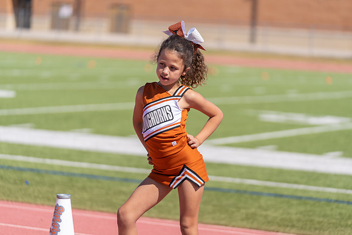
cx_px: 176
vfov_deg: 9.4
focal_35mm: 146
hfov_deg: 14.1
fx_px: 1428
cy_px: 118
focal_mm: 146
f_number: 2.8
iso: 100
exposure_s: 1/2000
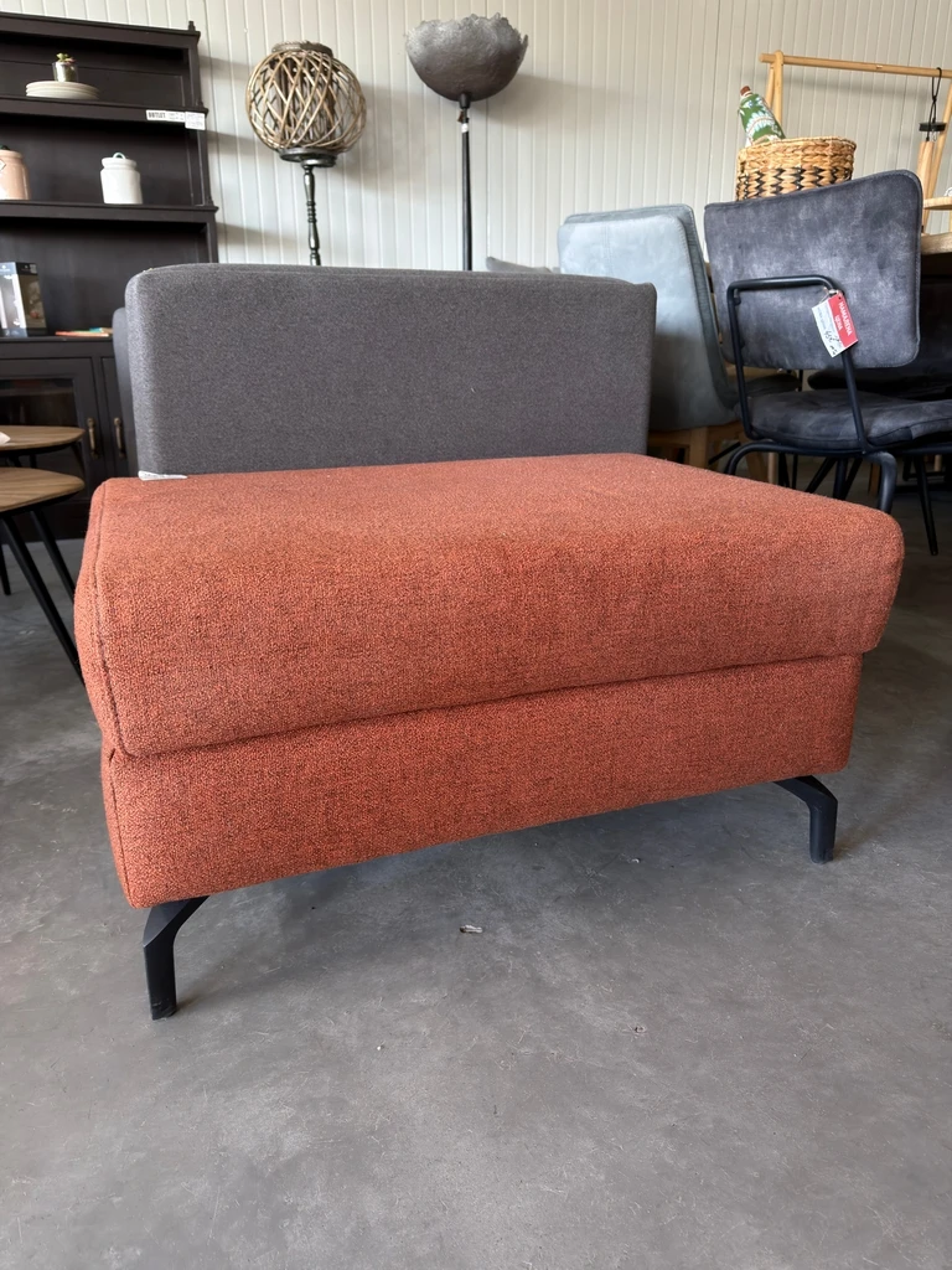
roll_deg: +1.2
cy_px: 635
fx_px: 880
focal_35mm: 24
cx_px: 476
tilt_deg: -17.9
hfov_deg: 56.8
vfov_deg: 71.6
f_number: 1.8
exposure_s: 1/33
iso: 250
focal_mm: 6.8
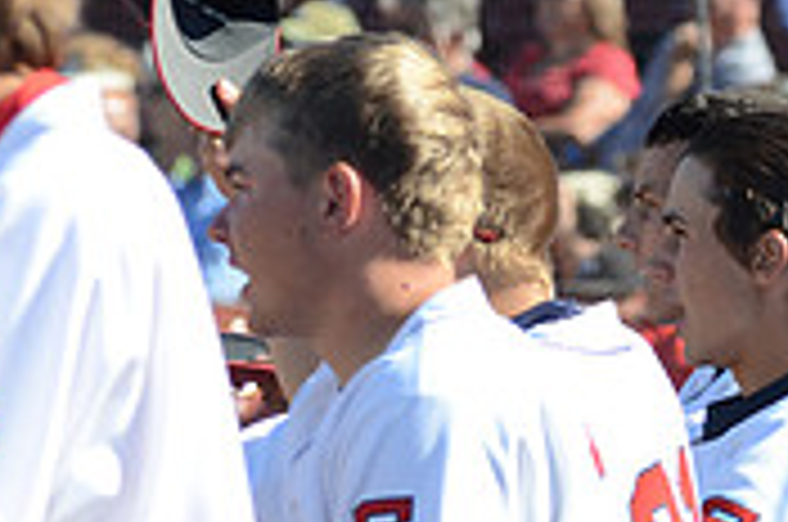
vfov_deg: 2.4
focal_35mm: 577
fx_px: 12607
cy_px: 387
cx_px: 626
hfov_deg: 3.6
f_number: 4.8
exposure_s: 1/3200
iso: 800
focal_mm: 116
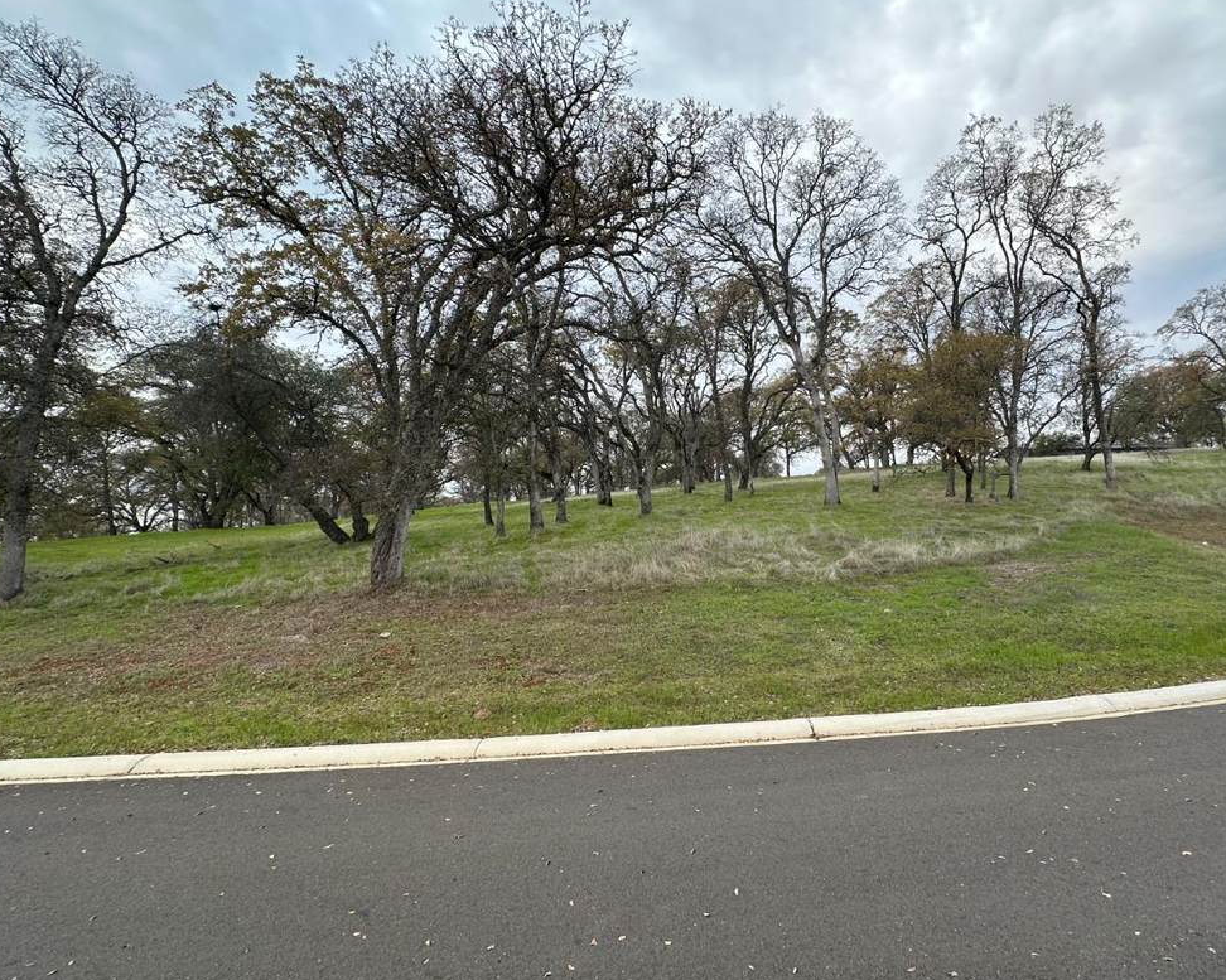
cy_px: 492
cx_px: 692
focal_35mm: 18
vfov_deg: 73.8
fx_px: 653
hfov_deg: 85.9
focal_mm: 2.22
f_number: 2.2
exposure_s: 1/117
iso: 40
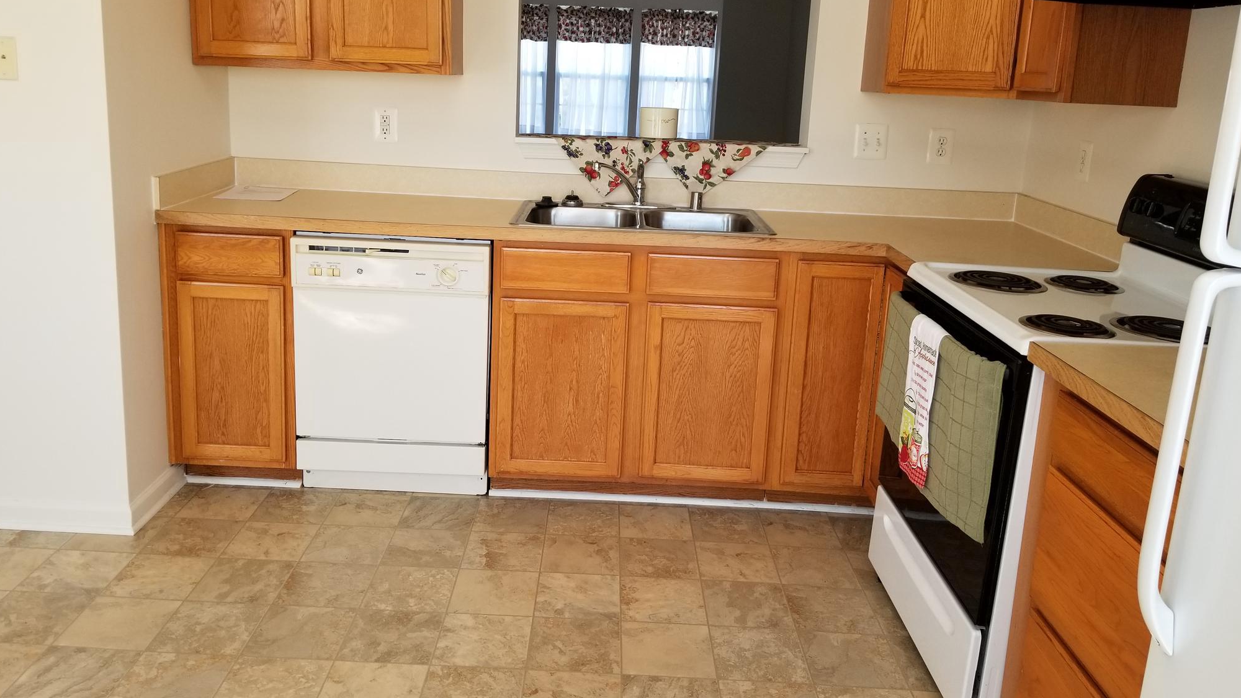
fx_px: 954
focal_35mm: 29
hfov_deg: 66.1
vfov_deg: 40.1
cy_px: 291
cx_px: 617
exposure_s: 1/126
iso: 50
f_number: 1.7
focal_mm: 4.25
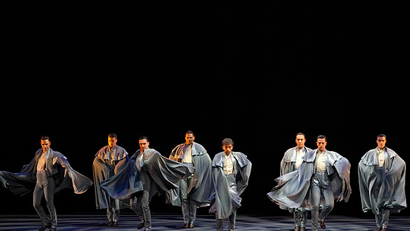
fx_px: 2066
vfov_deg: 6.4
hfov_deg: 11.3
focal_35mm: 190
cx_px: 198
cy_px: 124
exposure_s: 1/400
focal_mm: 148
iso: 10000
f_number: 7.1
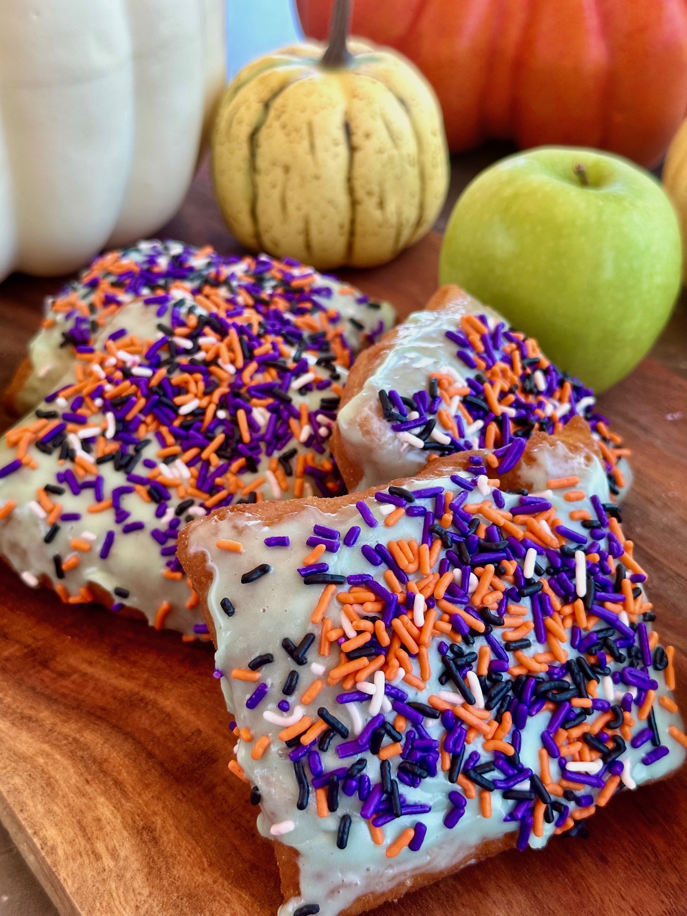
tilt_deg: -35.6
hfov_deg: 30.3
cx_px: 344
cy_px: 458
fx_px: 1270
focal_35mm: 48
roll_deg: -0.6
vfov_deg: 39.7
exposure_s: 1/240
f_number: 1.78
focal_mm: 6.86
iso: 64
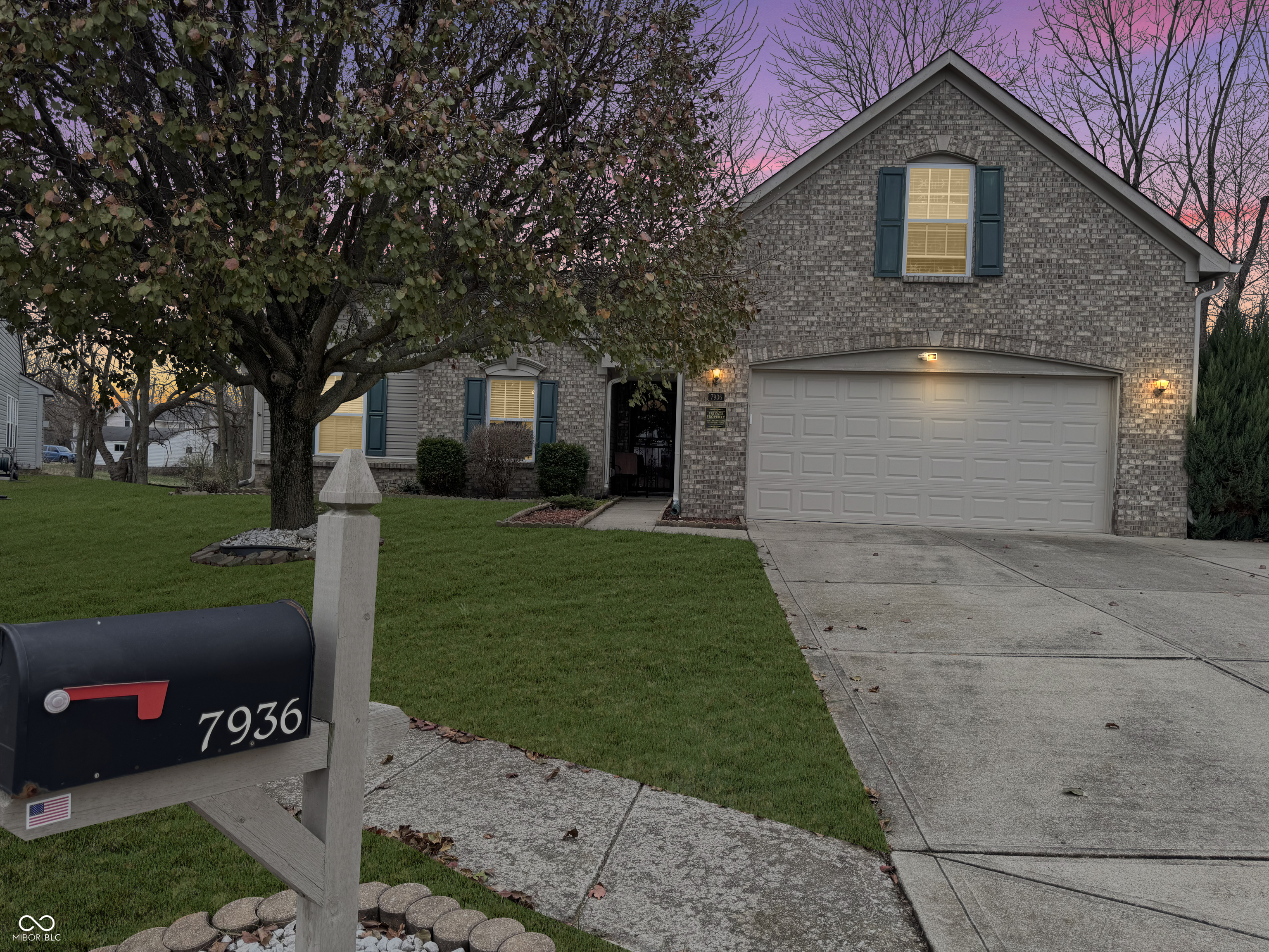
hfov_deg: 71.6
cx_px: 634
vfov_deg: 56.8
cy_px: 476
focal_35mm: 24
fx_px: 880
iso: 50
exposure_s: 1/134
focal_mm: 6.76
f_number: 1.78
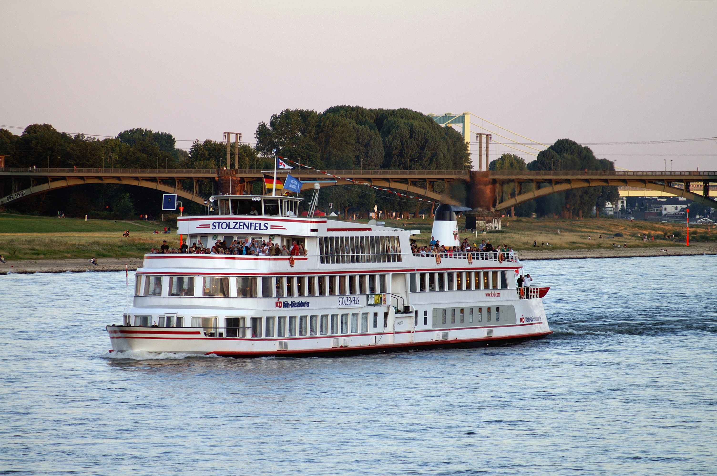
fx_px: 6268
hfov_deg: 6.5
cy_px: 238
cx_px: 358
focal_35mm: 315
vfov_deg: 4.4
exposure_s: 1/125
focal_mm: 210
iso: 100
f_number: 5
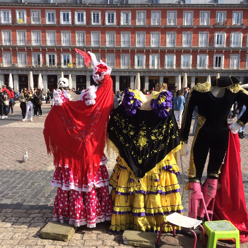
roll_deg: +0.2
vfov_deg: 47.2
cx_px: 121
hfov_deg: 47.2
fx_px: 284
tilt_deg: -9.7
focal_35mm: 35
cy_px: 127
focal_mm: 4.15
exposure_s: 1/1282
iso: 32
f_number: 2.2
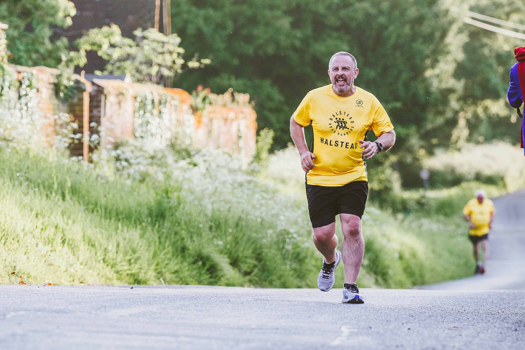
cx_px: 262
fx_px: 3500
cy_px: 175
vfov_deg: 5.7
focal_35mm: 240
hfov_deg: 8.6
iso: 500
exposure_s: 1/1250
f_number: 3.5
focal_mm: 160
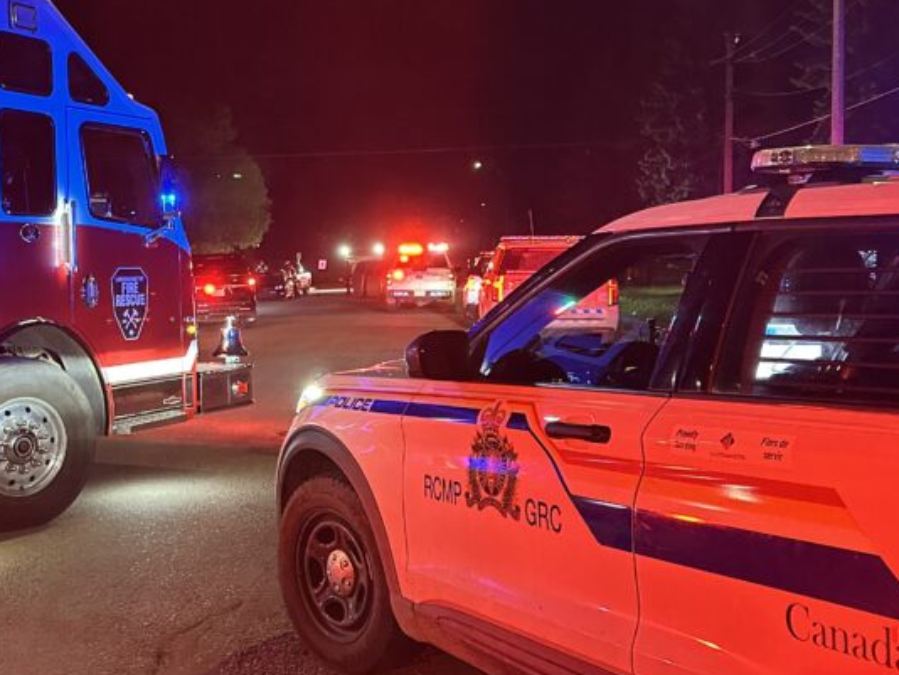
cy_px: 290
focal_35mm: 46
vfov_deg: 31.5
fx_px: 1195
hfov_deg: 40.5
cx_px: 274
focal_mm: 6.86
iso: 800
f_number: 1.78
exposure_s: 1/39
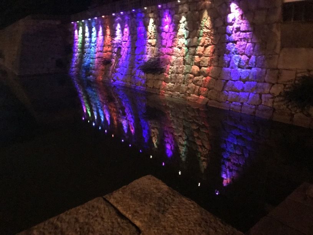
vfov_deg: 49.7
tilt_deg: -16.2
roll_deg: +3.5
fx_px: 253
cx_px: 156
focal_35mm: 28
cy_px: 118
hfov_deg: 63.5
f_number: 1.8
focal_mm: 3.99
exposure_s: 1/4
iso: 1600
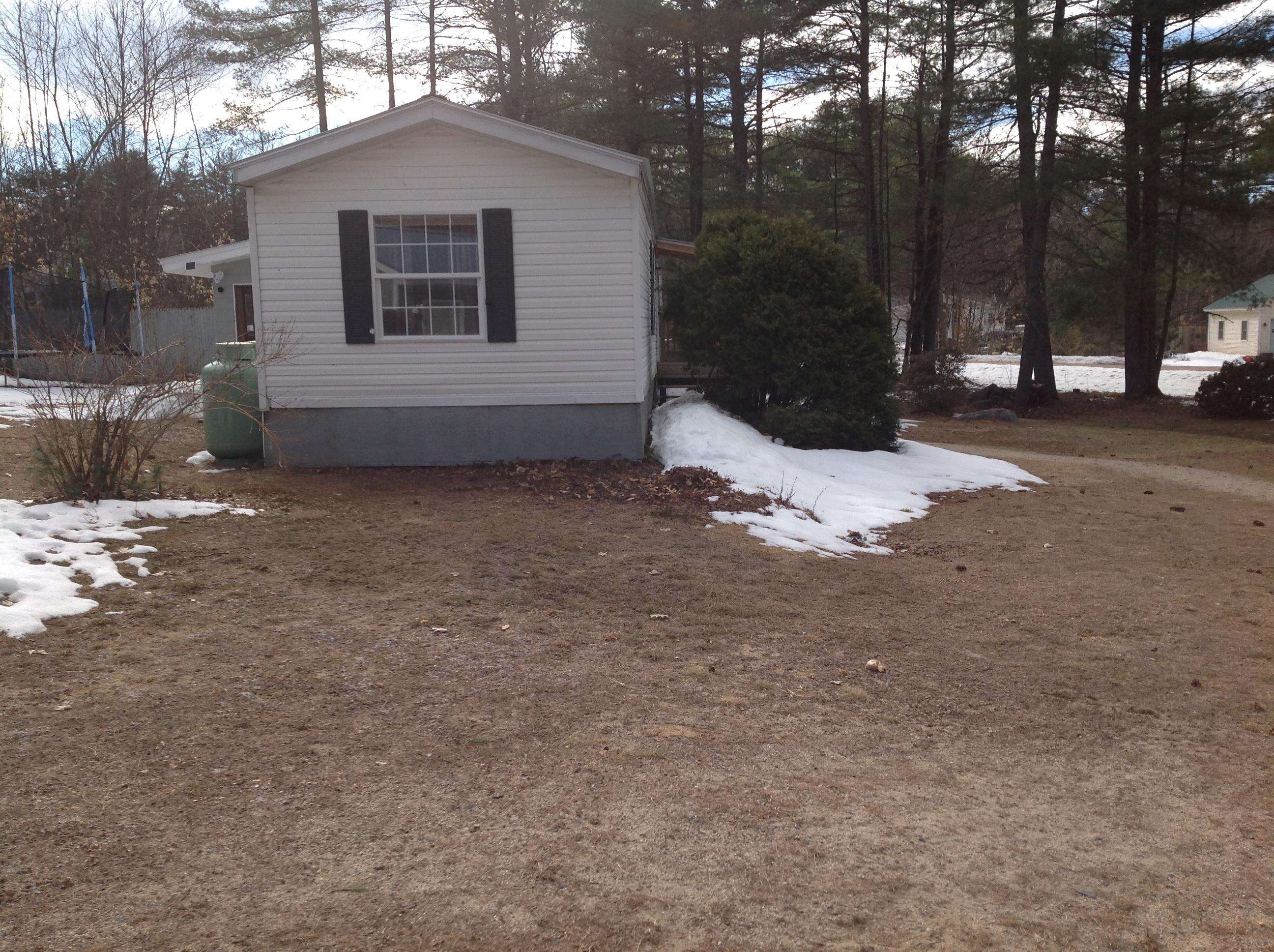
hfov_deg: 52.7
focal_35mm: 35
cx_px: 637
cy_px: 476
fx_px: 1286
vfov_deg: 40.6
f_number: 2.4
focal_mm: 4.28
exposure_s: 1/1209
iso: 50
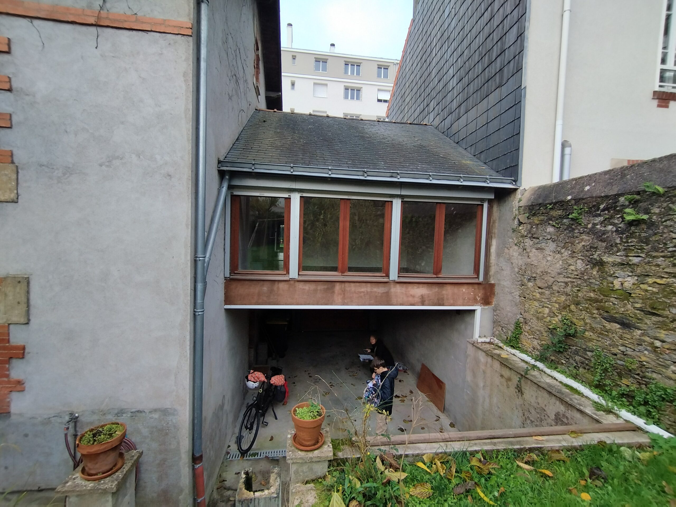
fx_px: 312
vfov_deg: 78.1
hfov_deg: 94.5
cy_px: 254
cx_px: 338
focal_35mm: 16
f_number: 2.2
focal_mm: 1.65
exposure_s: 1/234
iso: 50
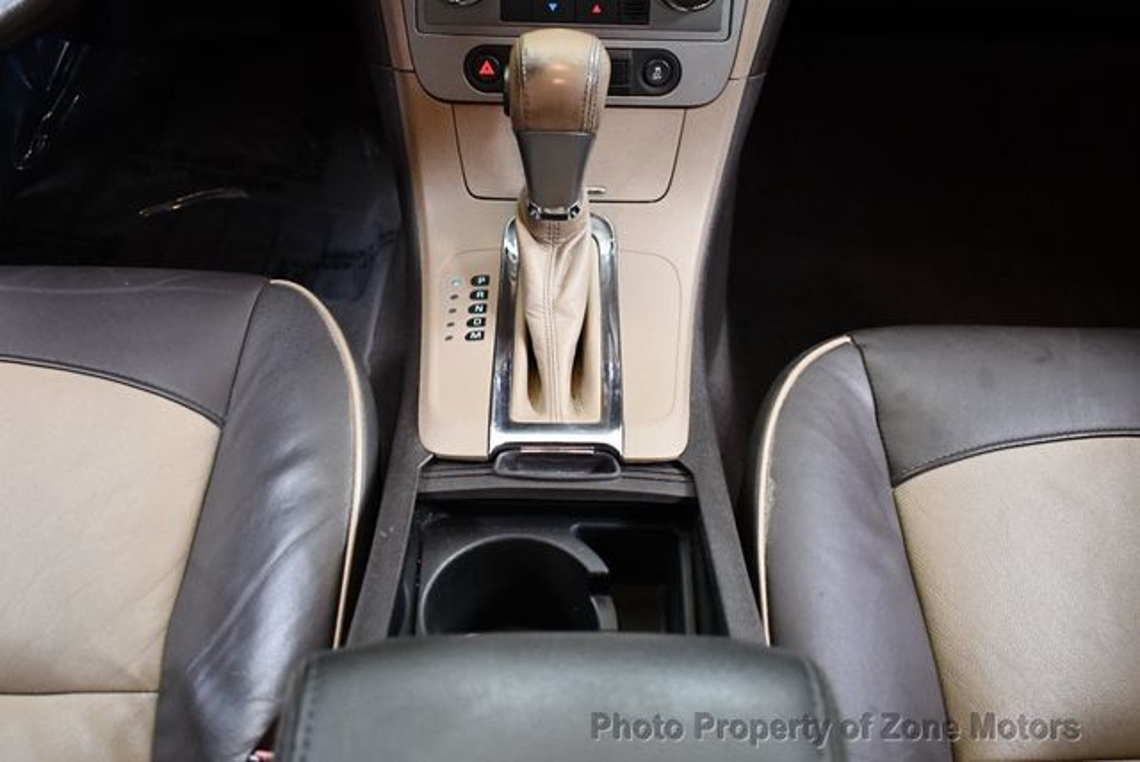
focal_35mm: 36
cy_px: 381
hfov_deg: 53.1
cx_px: 570
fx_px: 1141
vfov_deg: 36.9
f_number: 3.5
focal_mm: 18
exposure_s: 1/80
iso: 3200
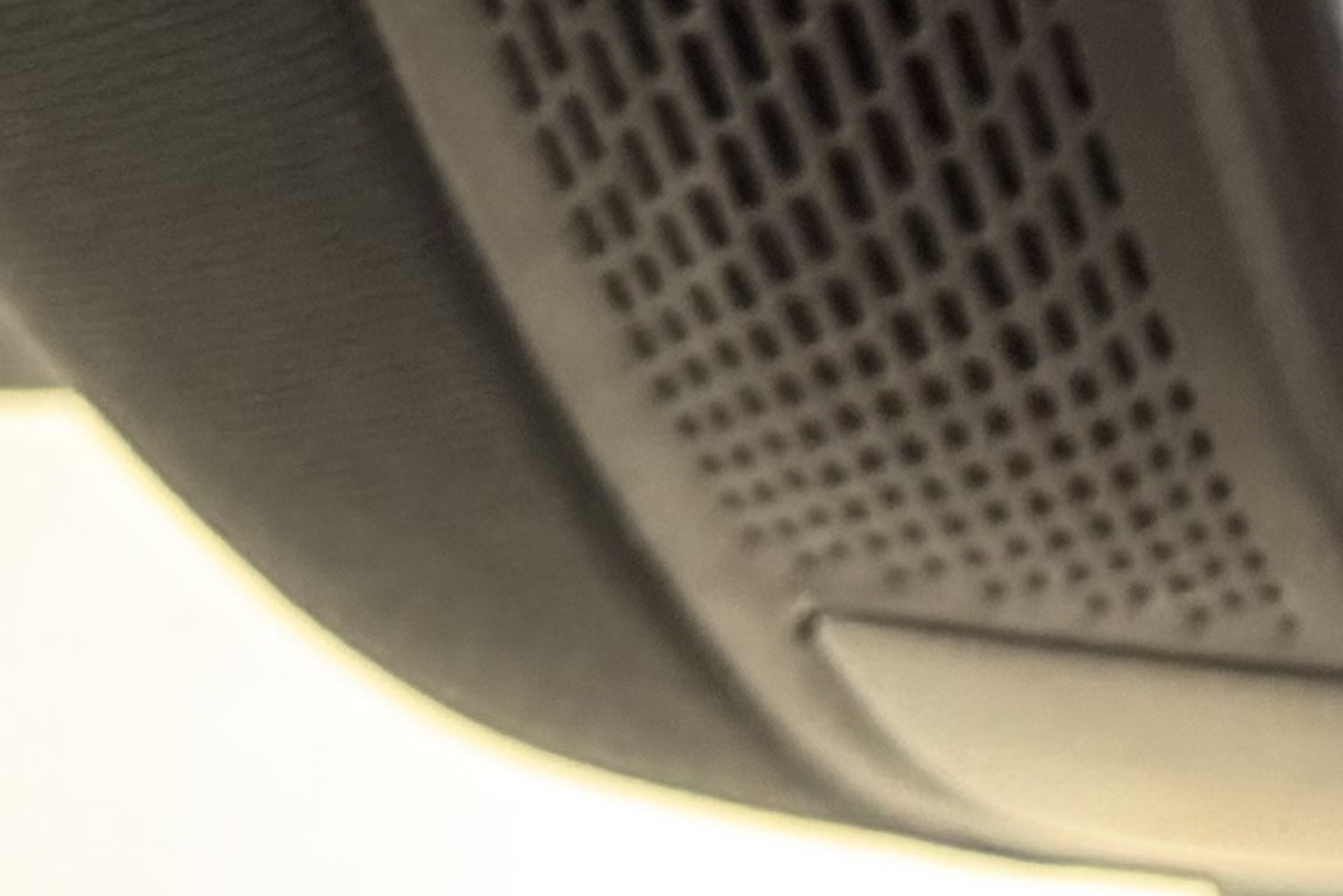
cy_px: -1241
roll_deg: +1.1
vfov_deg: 9.1
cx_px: 2416
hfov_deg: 13.5
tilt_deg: +33.3
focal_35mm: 136
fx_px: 5074
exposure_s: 1/25
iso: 1000
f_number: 1.78
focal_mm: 6.76
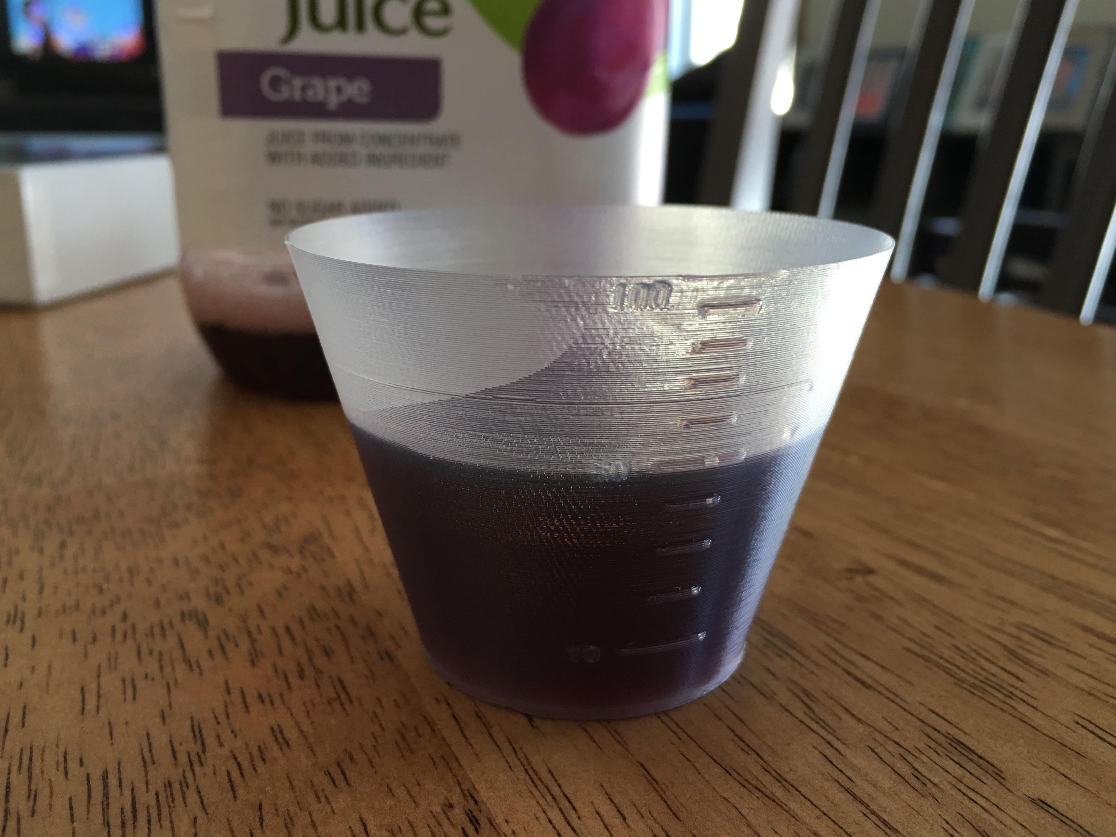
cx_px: 540
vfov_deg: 46.8
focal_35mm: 30
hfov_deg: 60.0
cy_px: 406
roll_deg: -1.0
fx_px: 967
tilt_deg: -15.6
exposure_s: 1/30
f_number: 2.2
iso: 40
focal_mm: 4.15
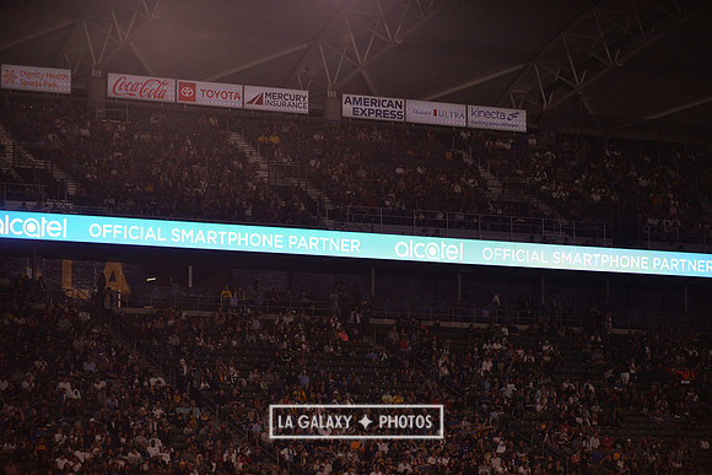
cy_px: 238
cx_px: 356
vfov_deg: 10.2
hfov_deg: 15.2
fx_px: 2670
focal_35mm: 135
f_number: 2.8
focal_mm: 135
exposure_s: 1/3200
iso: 1600
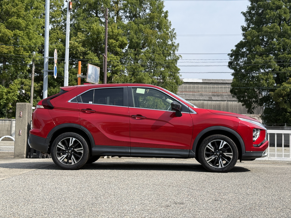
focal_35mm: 48
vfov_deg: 30.3
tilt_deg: +3.7
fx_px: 404
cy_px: 109
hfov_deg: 39.7
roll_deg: -1.5
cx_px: 146
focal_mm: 6.76
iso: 64
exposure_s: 1/2976
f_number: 1.78
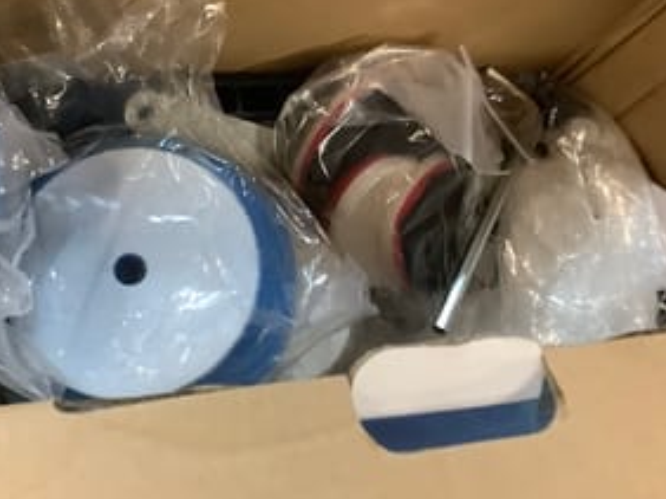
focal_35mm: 55
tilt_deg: -71.1
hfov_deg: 34.6
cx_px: 222
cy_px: 129
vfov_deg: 26.2
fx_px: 1057
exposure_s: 1/33
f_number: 2.4
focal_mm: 3.3
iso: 400
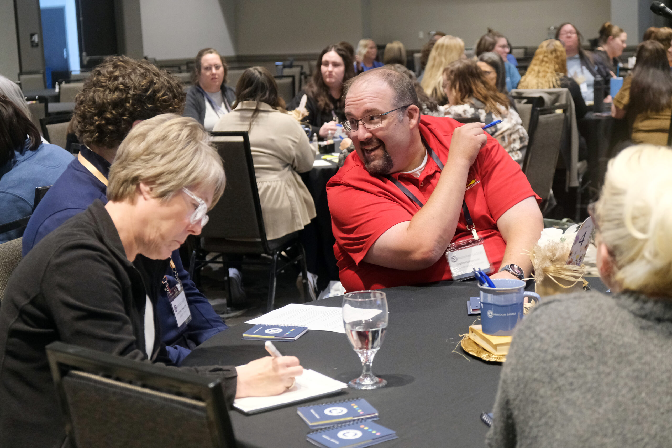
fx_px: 1195
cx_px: 336
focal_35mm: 64
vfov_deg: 21.2
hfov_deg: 31.4
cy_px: 224
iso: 2500
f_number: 4
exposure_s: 1/60
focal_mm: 42.5
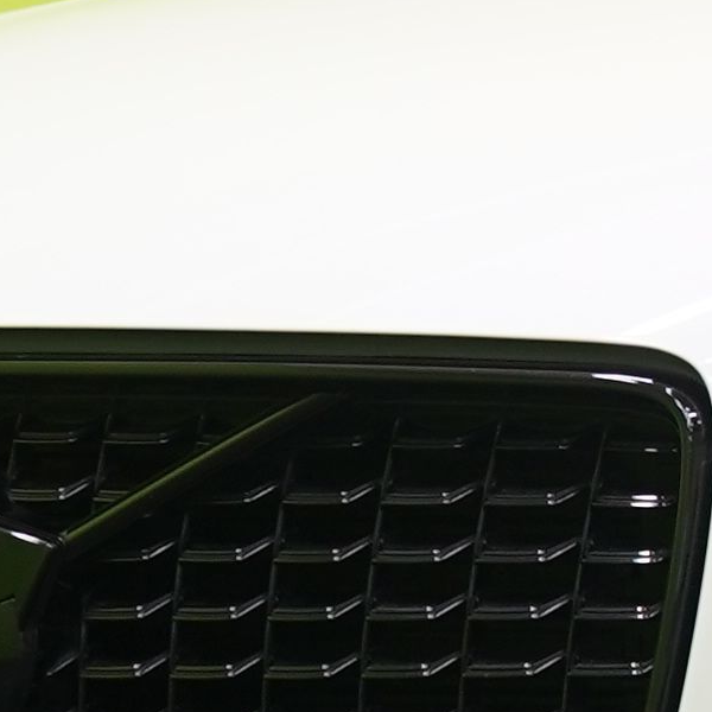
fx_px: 9494
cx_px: 1959
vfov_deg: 4.3
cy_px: 195
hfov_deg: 4.2
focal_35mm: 408
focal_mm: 48
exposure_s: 1/30
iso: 400
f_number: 5
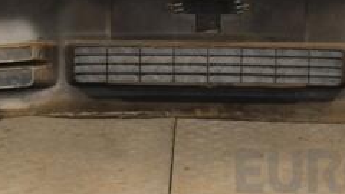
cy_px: -20
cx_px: 208
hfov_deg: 21.7
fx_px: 899
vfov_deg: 12.1
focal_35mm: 98
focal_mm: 25
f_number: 6.3
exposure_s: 1/200
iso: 800
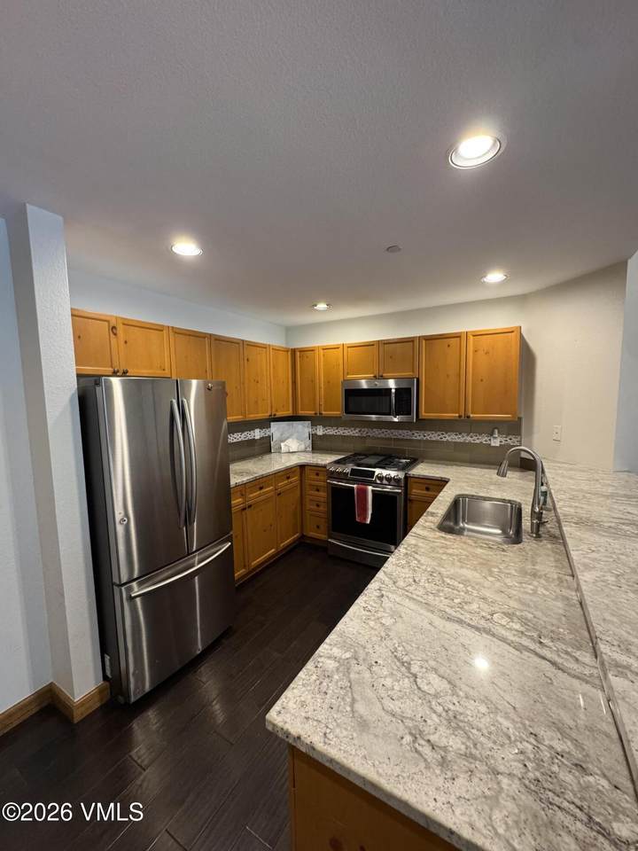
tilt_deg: -5.2
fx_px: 344
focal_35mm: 14
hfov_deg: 85.7
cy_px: 426
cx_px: 319
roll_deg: +0.9
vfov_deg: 102.1
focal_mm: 2.22
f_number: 2.2
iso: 400
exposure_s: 1/60
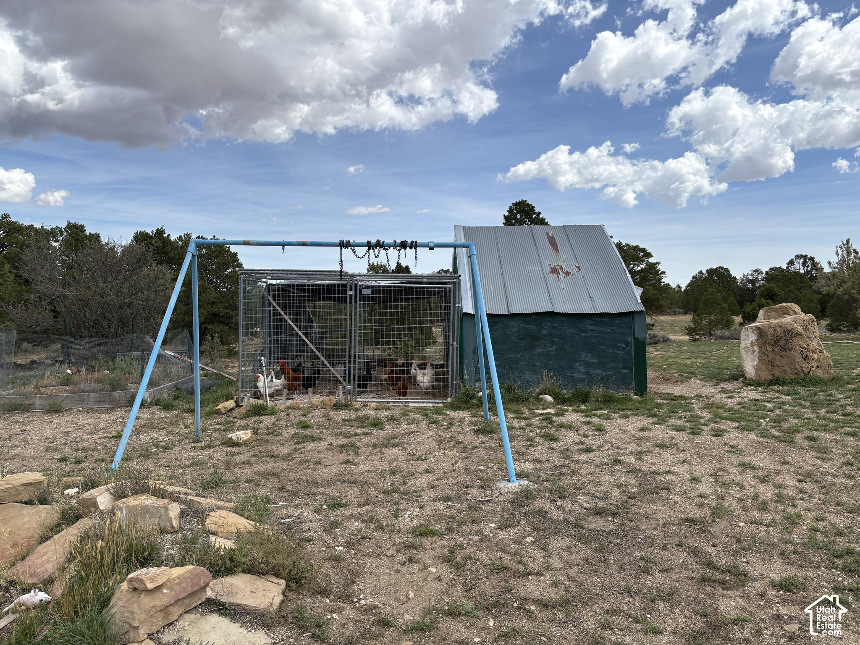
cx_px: 430
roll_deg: -0.1
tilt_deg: -1.9
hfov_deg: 67.3
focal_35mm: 26
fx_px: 646
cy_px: 322
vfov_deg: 53.1
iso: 50
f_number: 1.6
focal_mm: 5.96
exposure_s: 1/3831
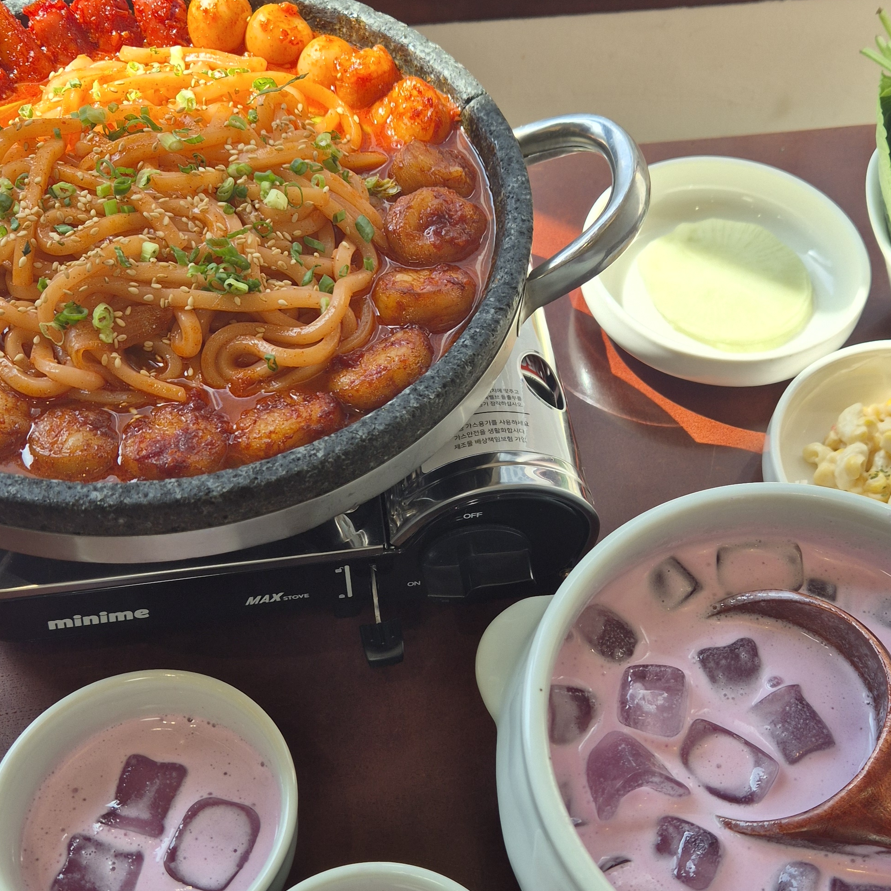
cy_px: 534
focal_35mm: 42
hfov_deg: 40.0
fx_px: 1223
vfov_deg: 39.9
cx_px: 492
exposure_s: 1/308
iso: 25
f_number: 1.8
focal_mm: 5.4
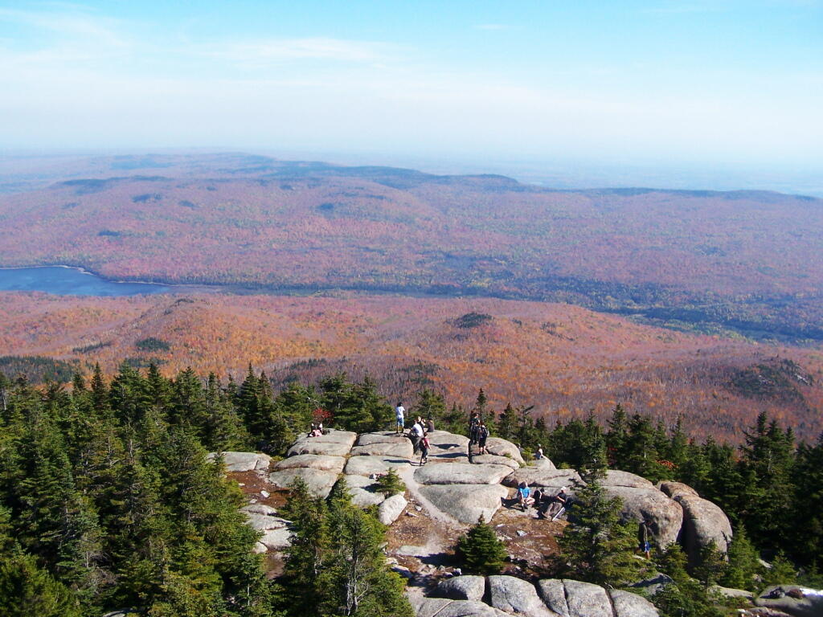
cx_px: 412
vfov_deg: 37.7
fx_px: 903
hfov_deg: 49.0
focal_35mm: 38
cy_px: 308
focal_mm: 6.3
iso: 80
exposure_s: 1/640
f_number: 4
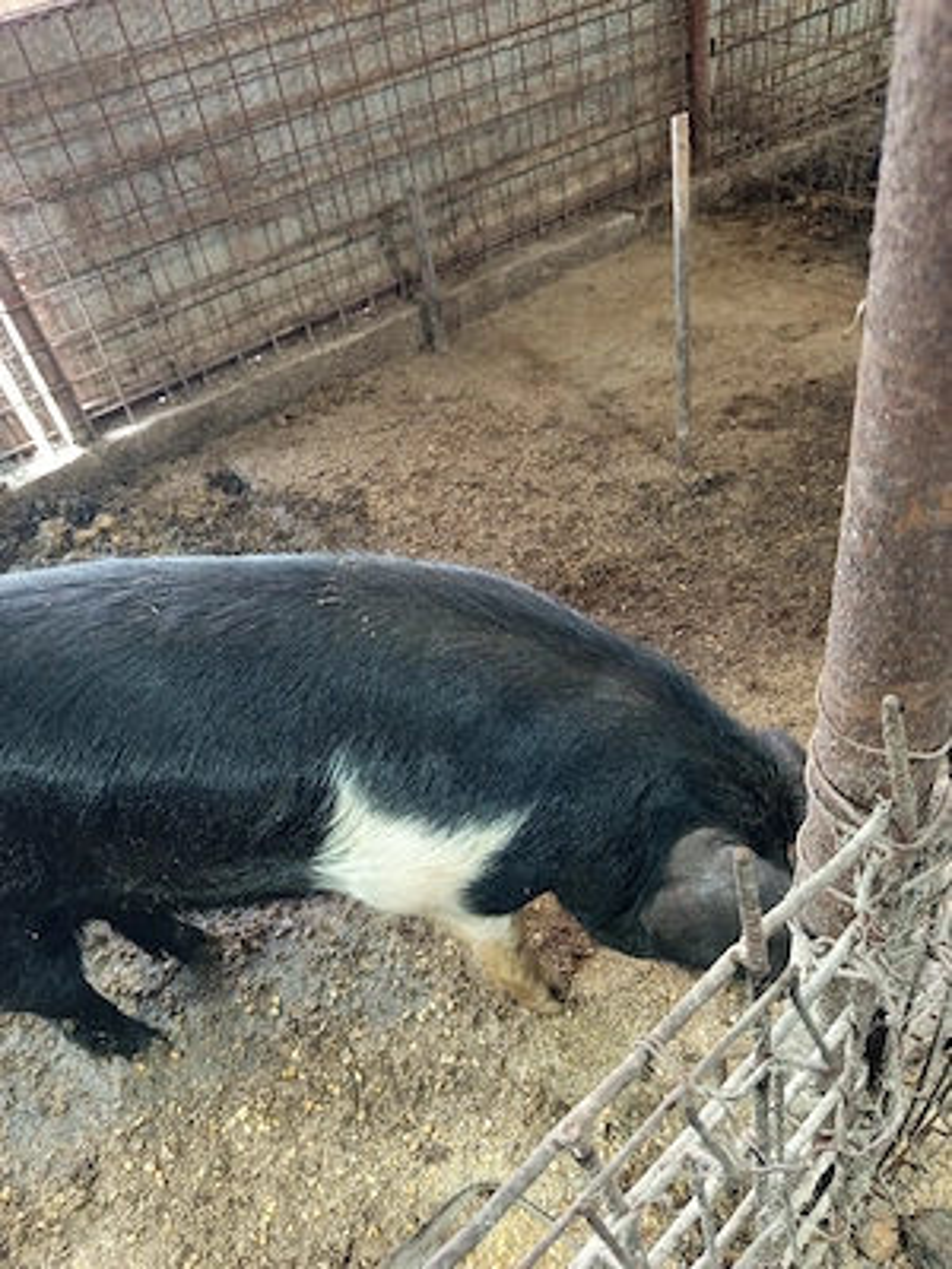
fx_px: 880
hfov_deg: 56.8
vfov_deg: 71.6
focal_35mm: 24
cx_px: 476
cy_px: 634
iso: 991
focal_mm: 5.24
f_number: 1.7
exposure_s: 1/33.3
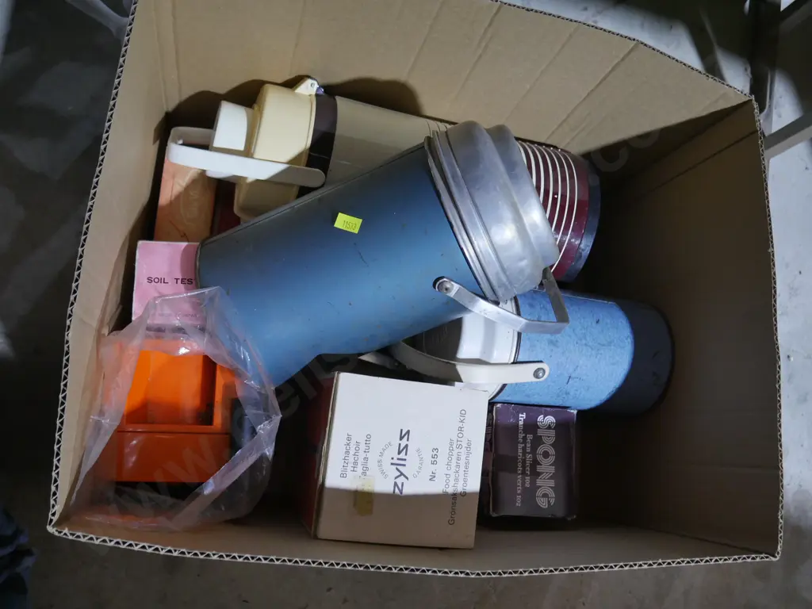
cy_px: 304
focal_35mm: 30
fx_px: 704
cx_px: 406
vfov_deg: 46.8
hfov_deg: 60.0
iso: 1000
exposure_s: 1/125
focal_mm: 15
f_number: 3.6
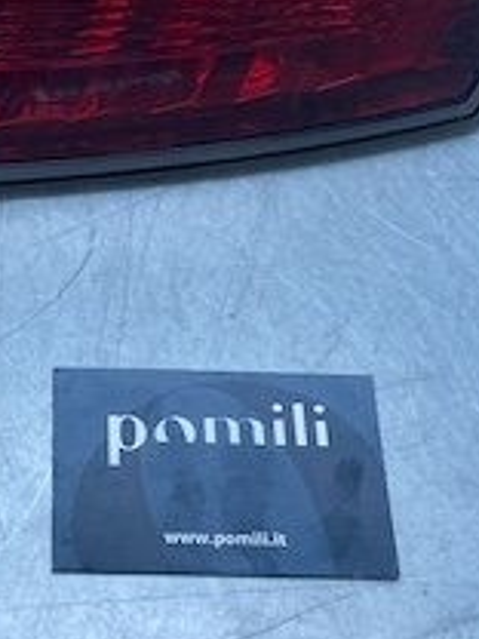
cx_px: 58
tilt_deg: -54.6
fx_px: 1476
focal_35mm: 80
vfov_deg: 24.0
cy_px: 120
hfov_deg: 18.2
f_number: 1.8
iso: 32
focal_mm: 4.25
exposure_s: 1/1025
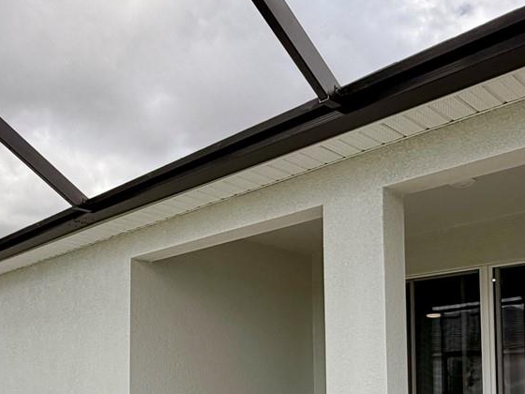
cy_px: 348
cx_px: 230
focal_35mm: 40
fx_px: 607
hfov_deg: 46.7
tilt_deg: +3.2
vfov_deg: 34.2
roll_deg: +0.7
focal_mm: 2.22
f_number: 2.2
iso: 40
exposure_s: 1/751
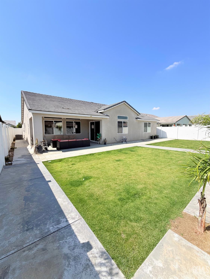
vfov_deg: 102.0
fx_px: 113
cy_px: 140
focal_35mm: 14
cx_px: 105
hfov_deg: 85.7
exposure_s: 1/864
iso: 20
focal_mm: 2.22
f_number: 2.2
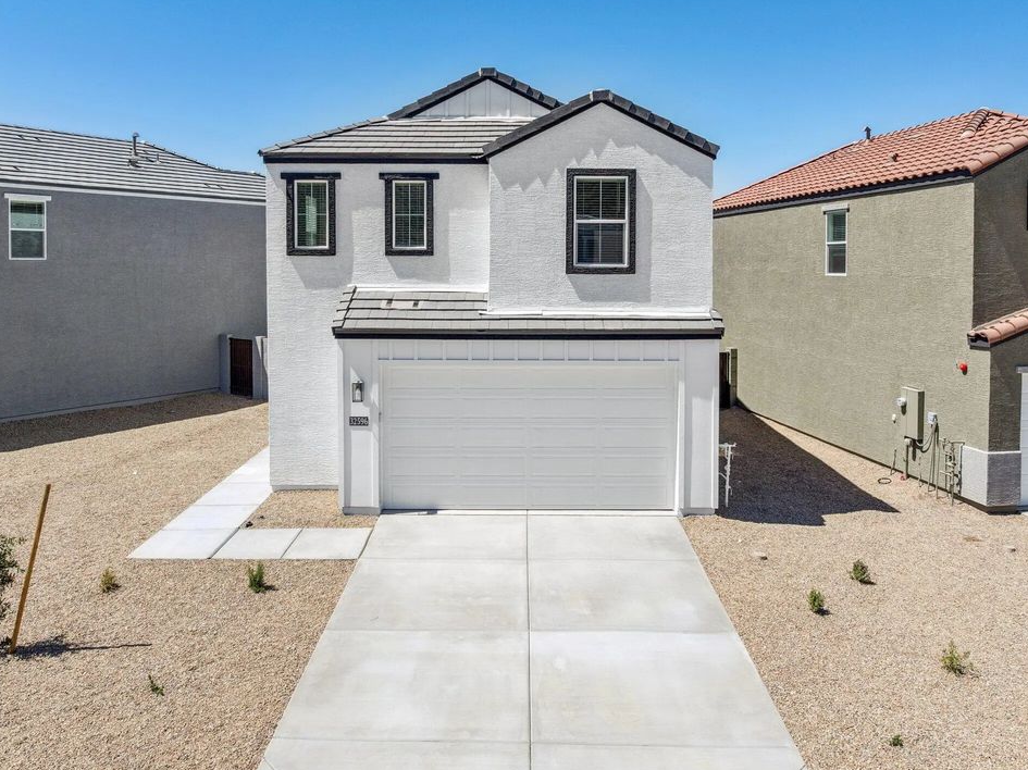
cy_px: 408
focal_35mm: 26
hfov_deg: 67.3
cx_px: 518
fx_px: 772
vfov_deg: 53.0
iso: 100
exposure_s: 1/400
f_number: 6.3
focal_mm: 12.3
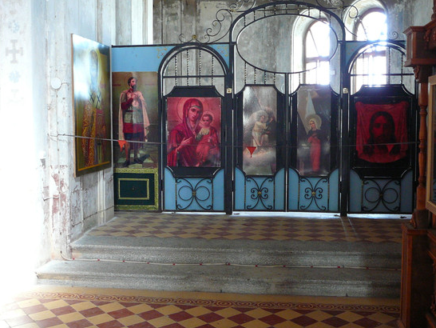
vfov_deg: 35.1
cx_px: 248
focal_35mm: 41
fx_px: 517
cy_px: 142
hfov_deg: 45.6
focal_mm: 5.2
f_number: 2.8
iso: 200
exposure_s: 1/8
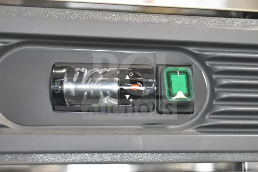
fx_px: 516
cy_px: 86
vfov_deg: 18.9
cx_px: 129
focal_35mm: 72
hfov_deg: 28.1
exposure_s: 1/125
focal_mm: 48
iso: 6400
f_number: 5.3
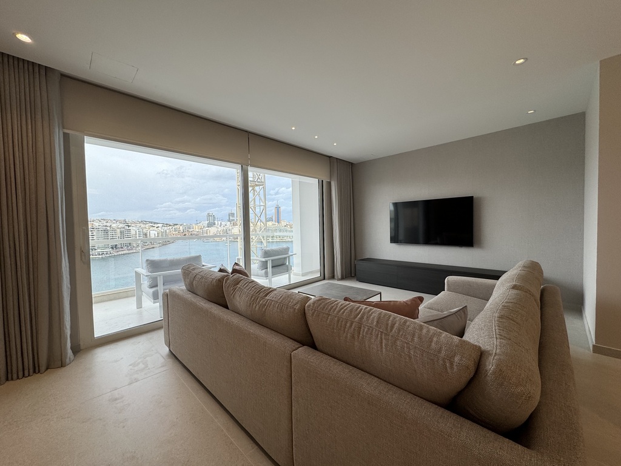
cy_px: 233
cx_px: 310
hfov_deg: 102.1
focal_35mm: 14
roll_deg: +0.2
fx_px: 251
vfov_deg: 85.7
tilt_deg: -2.0
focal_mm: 2.22
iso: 40
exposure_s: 1/192
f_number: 2.2
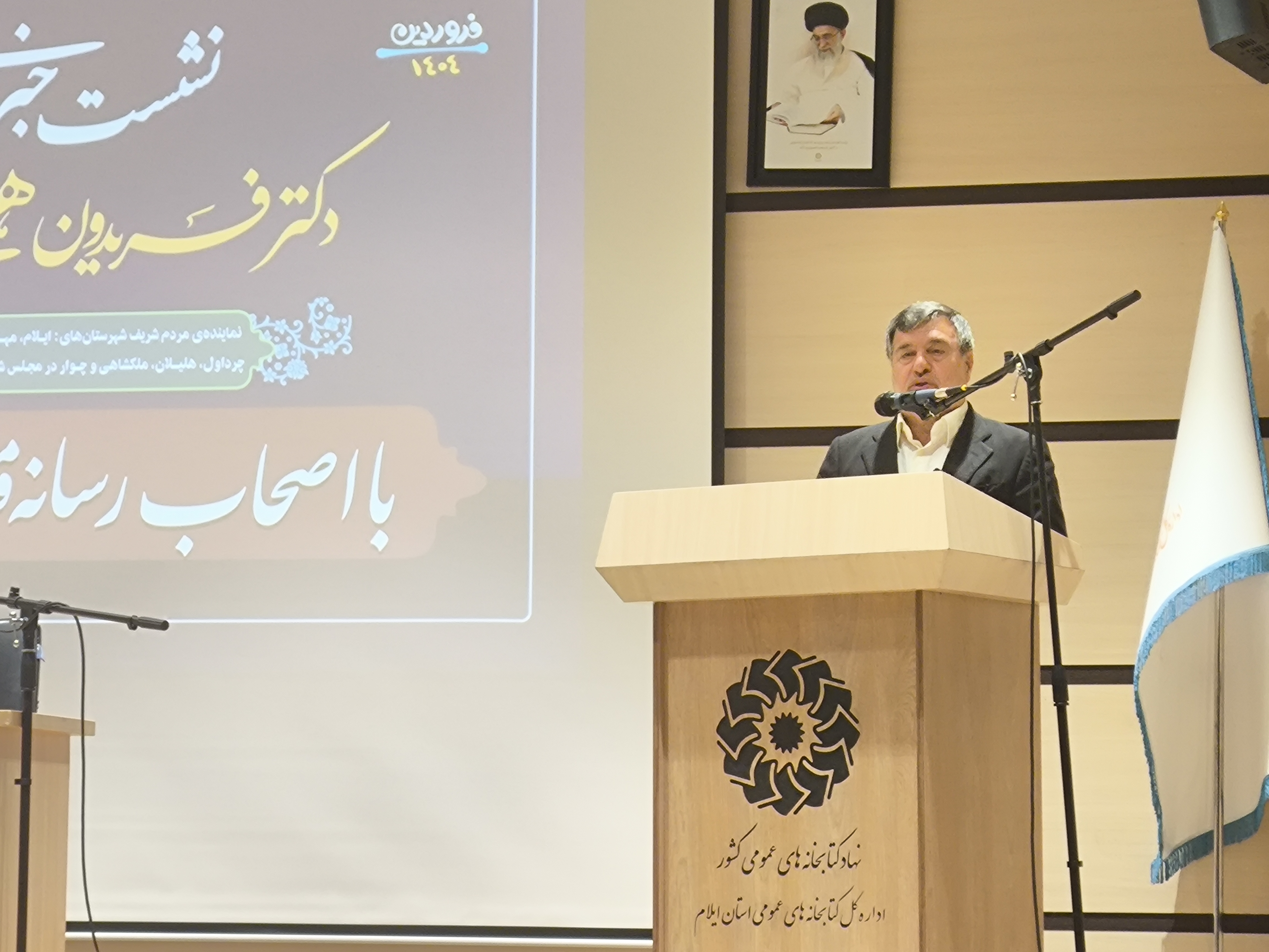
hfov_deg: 22.0
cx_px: 634
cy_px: 476
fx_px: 3264
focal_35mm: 89
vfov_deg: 16.6
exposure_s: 1/33.3
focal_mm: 4.71
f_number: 1.7
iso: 200
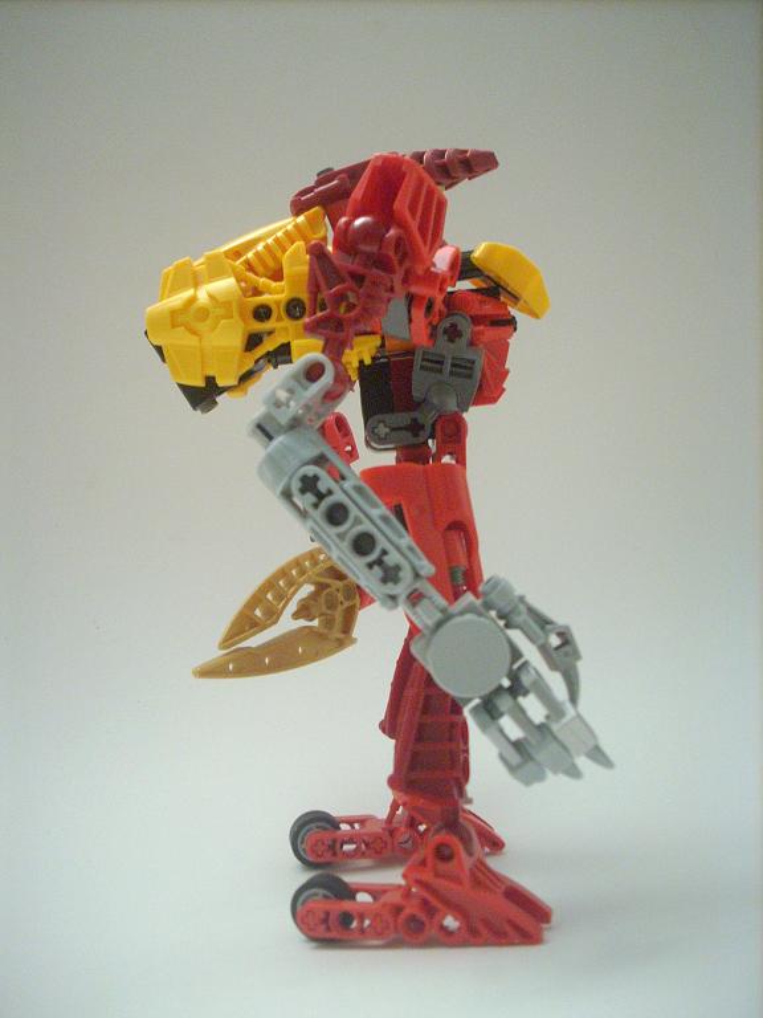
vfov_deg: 50.1
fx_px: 1087
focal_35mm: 37
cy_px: 509
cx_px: 382
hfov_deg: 38.7
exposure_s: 1/4
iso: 351
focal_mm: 6.2
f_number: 2.8
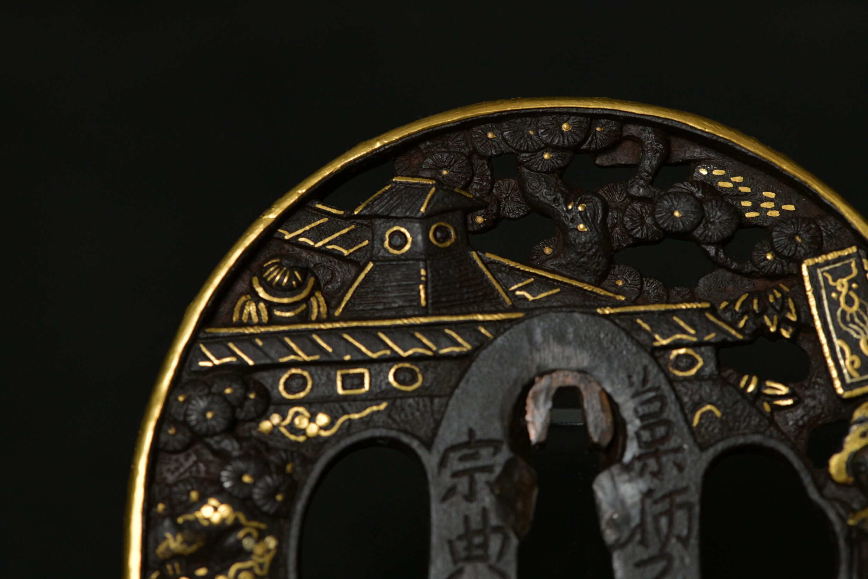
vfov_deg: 12.6
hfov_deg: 18.8
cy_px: 296
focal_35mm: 109
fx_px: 2628
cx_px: 424
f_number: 9
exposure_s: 1/125
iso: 3600
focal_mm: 105
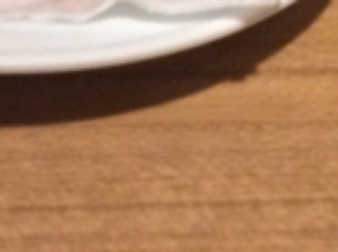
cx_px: -424
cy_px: 670
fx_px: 1696
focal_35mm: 174
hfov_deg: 10.2
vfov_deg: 7.7
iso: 320
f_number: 2.2
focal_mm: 4.12
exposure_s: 1/33
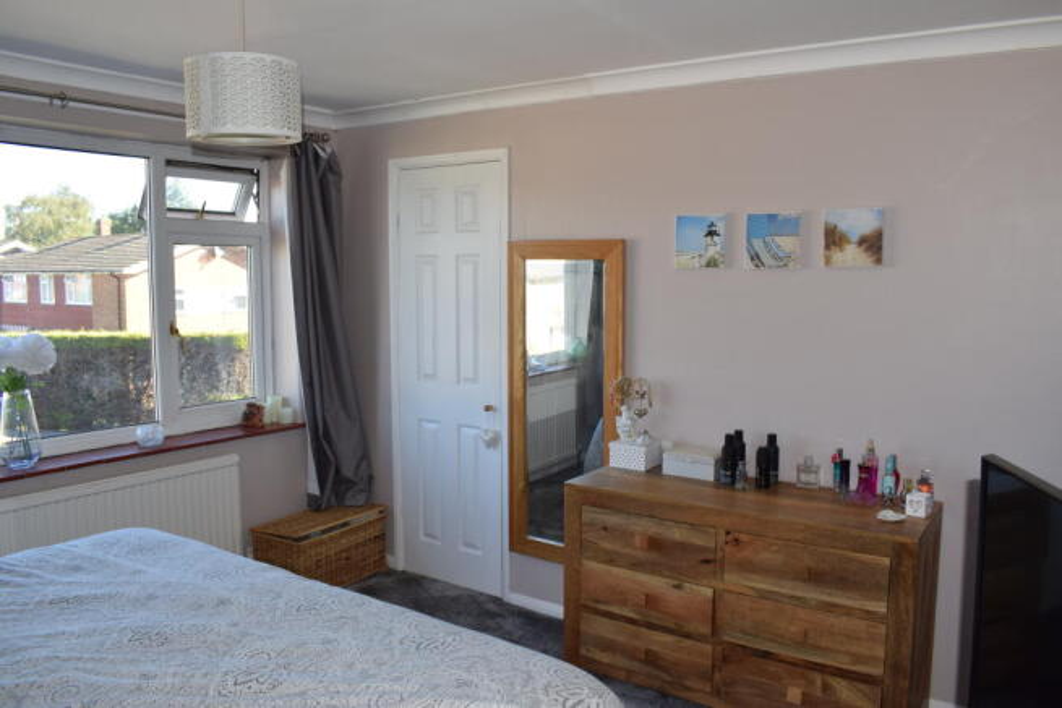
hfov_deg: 67.4
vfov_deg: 48.0
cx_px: 531
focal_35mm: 27
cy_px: 354
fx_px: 797
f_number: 8
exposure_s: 1/200
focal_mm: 18
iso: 800
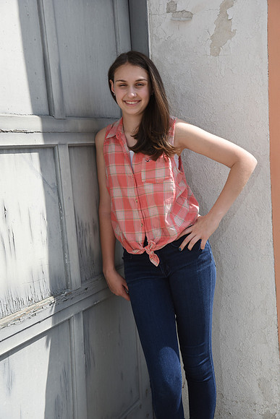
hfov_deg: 27.0
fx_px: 583
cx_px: 140
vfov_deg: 39.6
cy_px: 210
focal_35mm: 50
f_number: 13
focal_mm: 50
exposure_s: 1/250
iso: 400
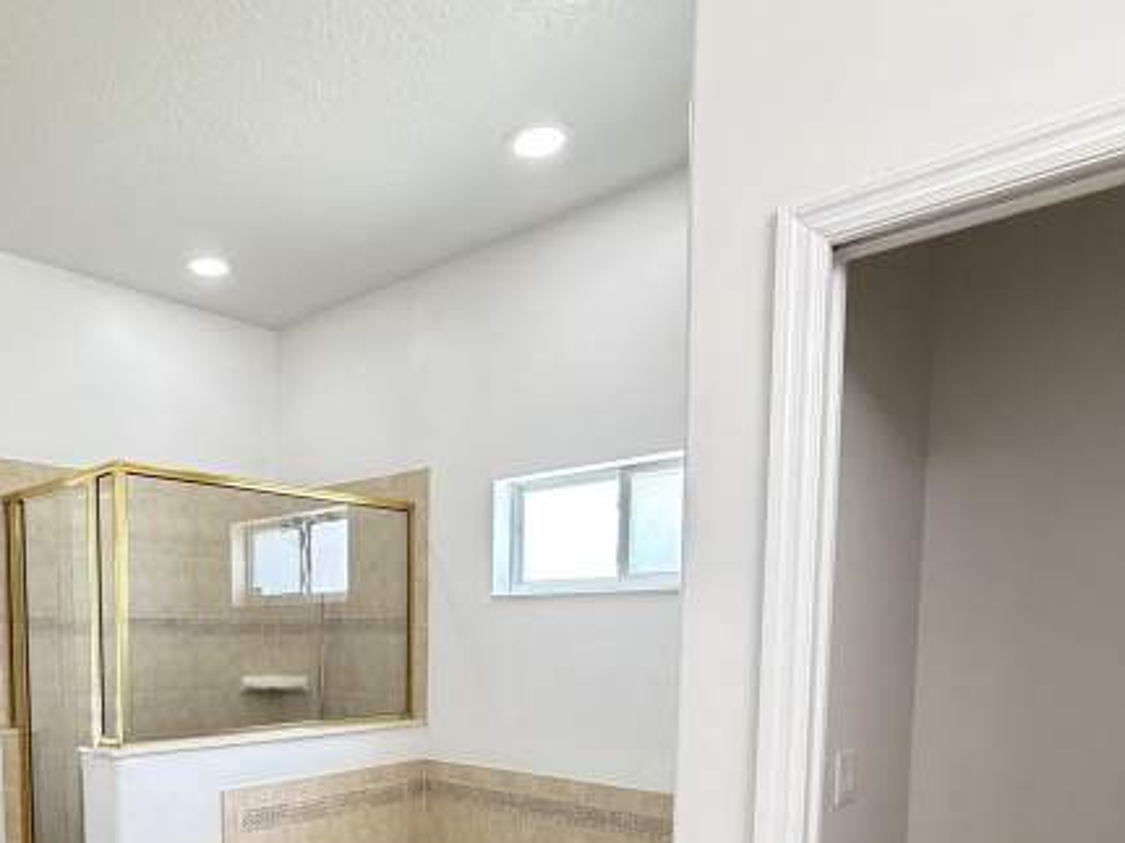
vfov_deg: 49.4
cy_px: 696
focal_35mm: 26
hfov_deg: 64.5
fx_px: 845
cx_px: 324
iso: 640
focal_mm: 2.22
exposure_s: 1/60
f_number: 2.2
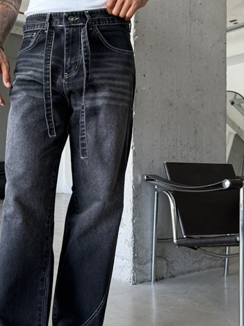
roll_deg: +0.4
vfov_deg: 45.8
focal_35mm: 41
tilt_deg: +0.1
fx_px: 385
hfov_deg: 34.4
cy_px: 165
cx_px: 60
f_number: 1.78
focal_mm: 6.76
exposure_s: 1/121
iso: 200
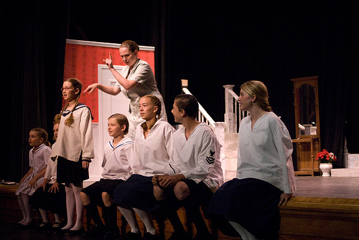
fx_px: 569
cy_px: 120
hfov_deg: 35.0
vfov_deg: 23.8
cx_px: 180
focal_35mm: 57
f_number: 2.8
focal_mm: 38
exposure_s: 1/160
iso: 1600
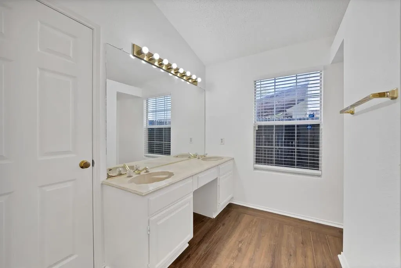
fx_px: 145
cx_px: 200
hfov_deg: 108.3
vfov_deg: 85.5
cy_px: 134
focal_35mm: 13
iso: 640
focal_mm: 13
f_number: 9
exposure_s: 1/15
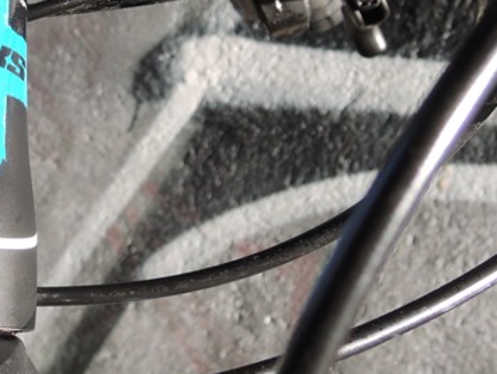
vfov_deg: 22.1
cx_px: -62
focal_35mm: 65
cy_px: 41
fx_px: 934
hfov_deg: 27.1
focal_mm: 5.1
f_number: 2.8
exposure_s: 1/200
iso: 80
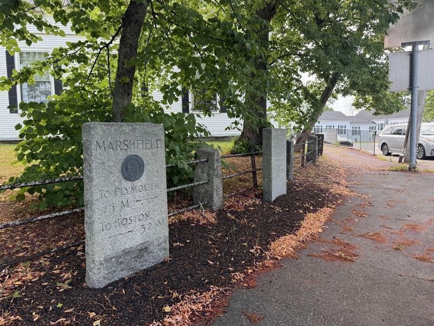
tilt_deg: -4.1
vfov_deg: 56.8
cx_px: 217
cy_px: 163
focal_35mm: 24
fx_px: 301
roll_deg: +0.8
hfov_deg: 71.6
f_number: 1.78
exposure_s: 1/464
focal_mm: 6.76
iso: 100
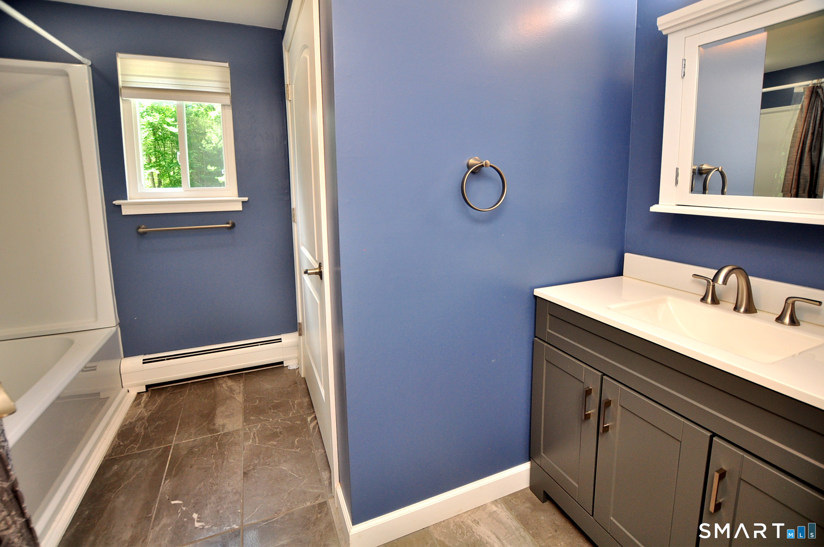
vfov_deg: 77.2
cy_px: 274
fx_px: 343
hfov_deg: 100.5
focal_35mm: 15
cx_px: 412
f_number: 4.5
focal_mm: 10
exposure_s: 1/50
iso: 250
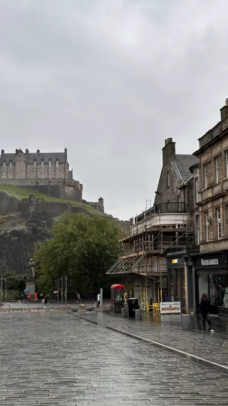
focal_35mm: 53
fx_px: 569
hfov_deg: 22.6
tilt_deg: +7.8
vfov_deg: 39.2
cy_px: 204
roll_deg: +0.9
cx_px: 103
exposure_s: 1/417
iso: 64
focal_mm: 6.86
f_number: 1.78
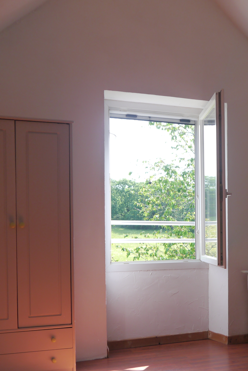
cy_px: 236
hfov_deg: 25.6
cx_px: 224
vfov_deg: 38.6
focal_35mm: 51
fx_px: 527
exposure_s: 1/160
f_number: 4.5
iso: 160
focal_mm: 14
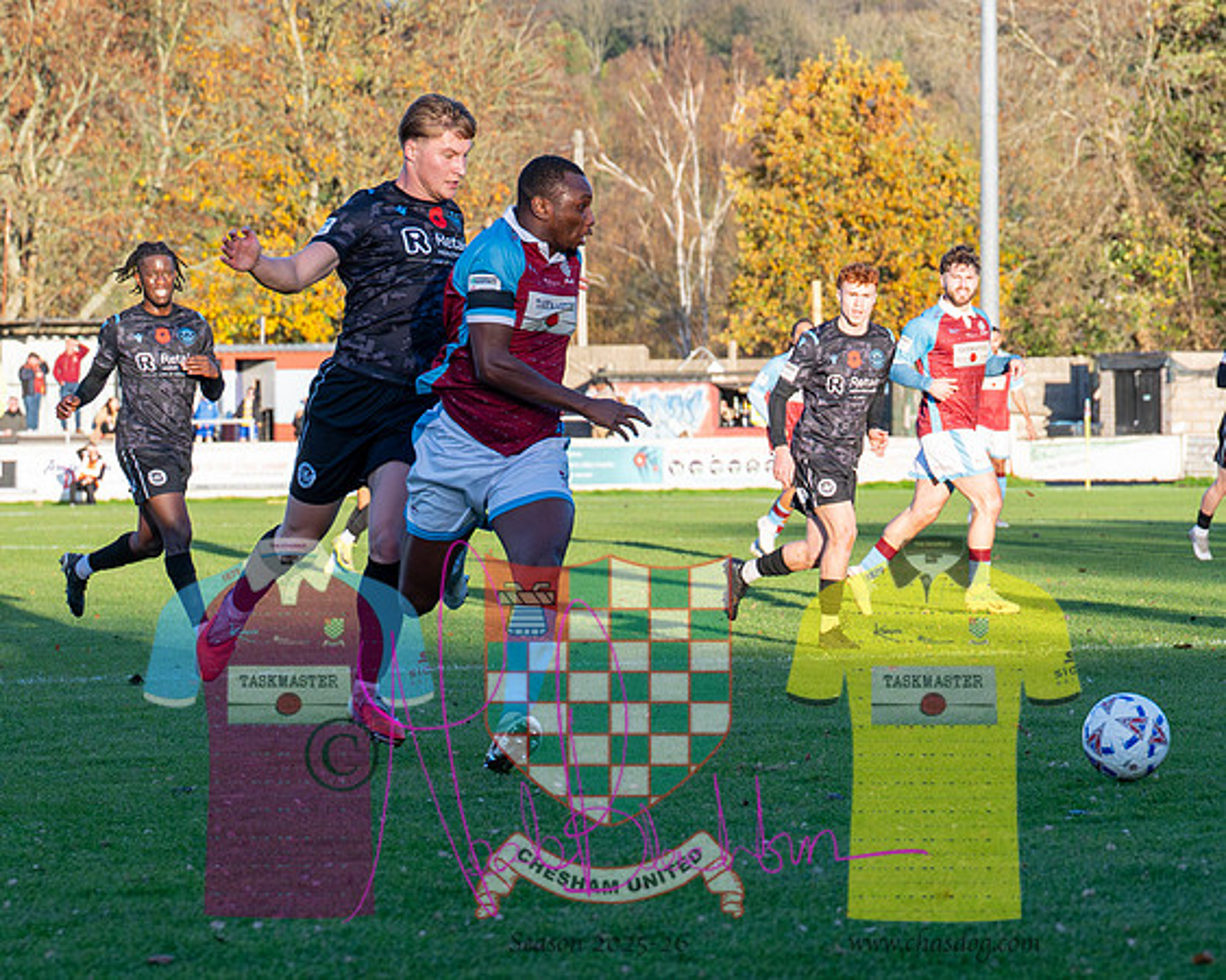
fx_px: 6200
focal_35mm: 171
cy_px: 644
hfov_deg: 11.3
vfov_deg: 9.0
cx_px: 963
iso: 800
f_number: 4
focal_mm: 70
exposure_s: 1/2500
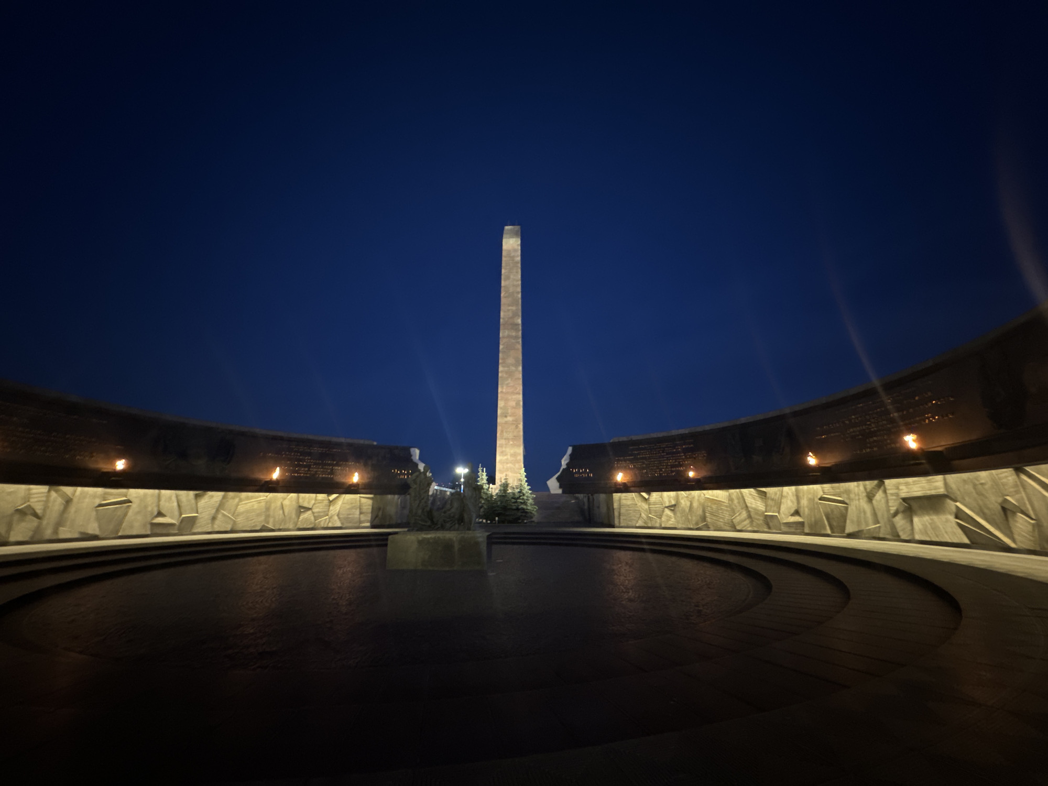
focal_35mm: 14
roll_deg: -0.4
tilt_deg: +15.9
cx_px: 524
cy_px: 393
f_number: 2.2
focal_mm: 2.22
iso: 2000
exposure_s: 1/30
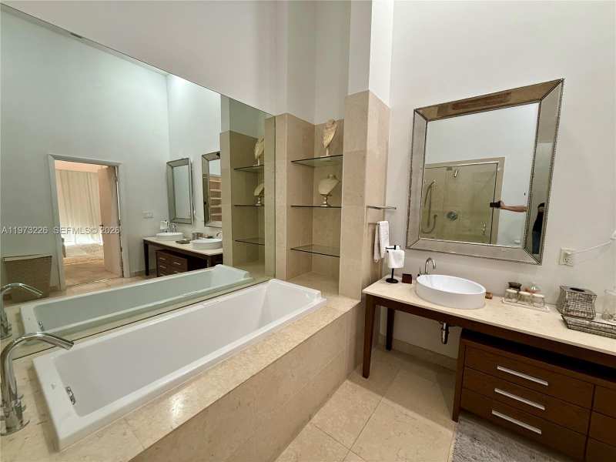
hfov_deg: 102.1
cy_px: 231
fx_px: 249
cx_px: 308
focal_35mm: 14
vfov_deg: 85.7
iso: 250
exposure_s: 1/60
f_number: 2.2
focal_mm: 2.22
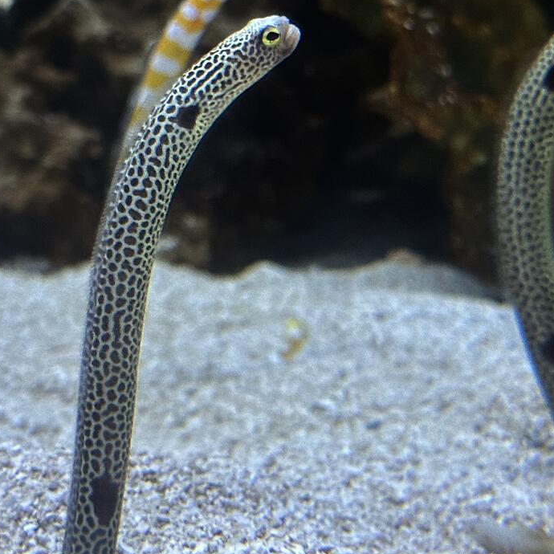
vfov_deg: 27.3
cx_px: 170
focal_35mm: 63
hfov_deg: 27.1
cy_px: 299
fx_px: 1141
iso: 320
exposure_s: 1/40
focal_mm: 6.86
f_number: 1.78
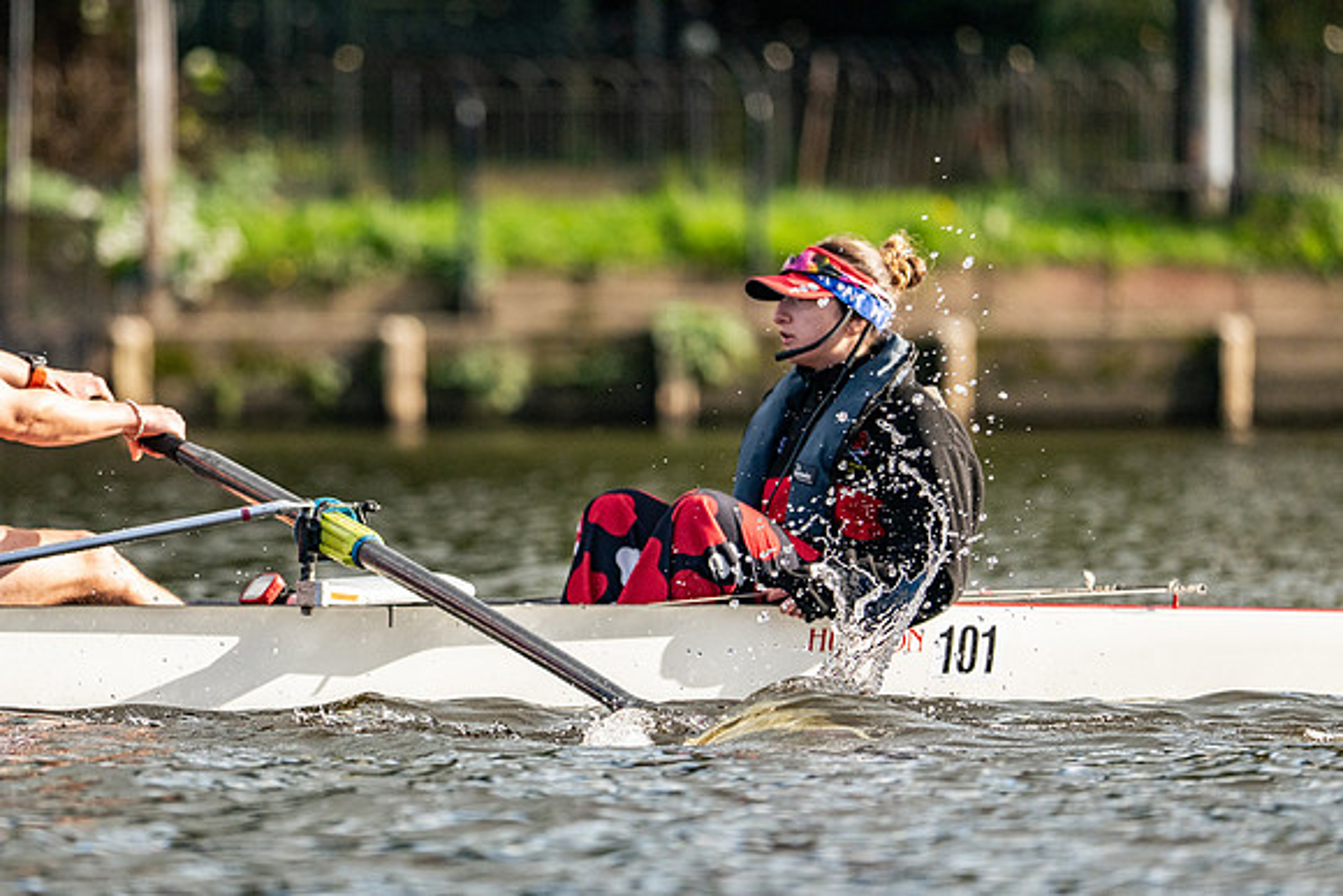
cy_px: 448
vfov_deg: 2.3
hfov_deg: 3.4
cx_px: 672
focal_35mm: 600
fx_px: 22399
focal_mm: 400
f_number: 4.5
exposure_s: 1/2500
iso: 500
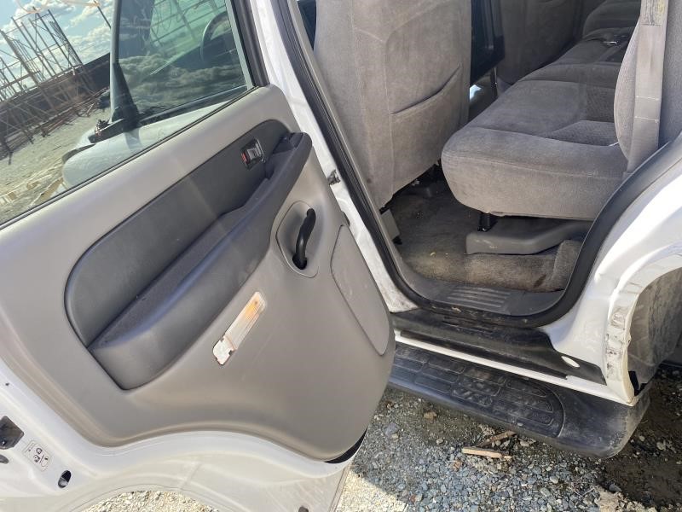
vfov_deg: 53.1
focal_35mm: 26
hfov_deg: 67.3
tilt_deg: -23.2
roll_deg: +24.9
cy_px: 256
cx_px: 341
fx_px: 512
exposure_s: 1/436
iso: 32
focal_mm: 4.25
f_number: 1.8
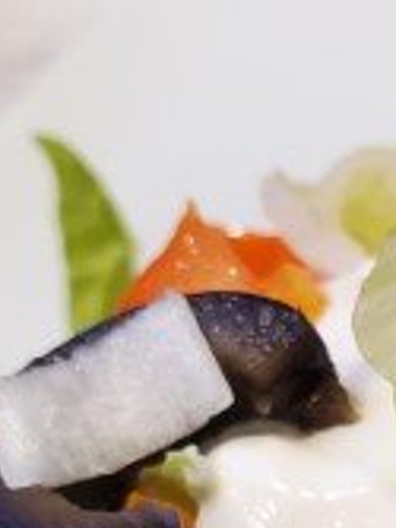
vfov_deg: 15.6
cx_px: 686
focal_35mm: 121
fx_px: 1848
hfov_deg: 11.4
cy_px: 659
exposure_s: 1/39
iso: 200
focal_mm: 4.3
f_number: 2.4
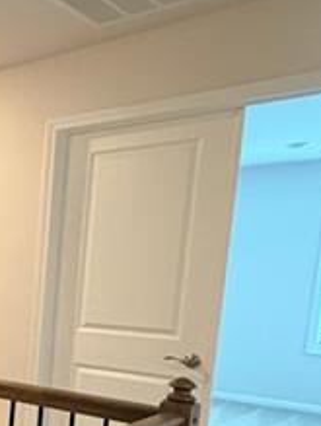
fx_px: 604
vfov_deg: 37.1
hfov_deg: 22.1
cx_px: -210
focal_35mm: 49
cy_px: 356
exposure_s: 1/60
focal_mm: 2.22
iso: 400
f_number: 2.2
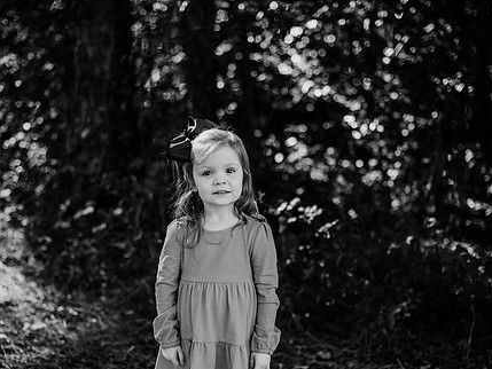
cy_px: 214
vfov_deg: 22.6
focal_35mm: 65
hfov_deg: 29.8
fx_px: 924
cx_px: 221
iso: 200
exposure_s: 1/1000
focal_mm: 50
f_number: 2
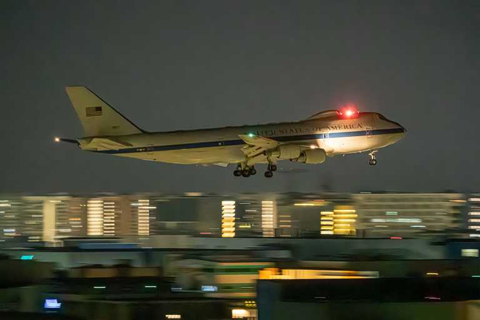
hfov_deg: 6.9
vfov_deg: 4.6
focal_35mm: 300
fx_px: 4000
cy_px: 160
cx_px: 240
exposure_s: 1/30
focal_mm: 200
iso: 16000
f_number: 5.6
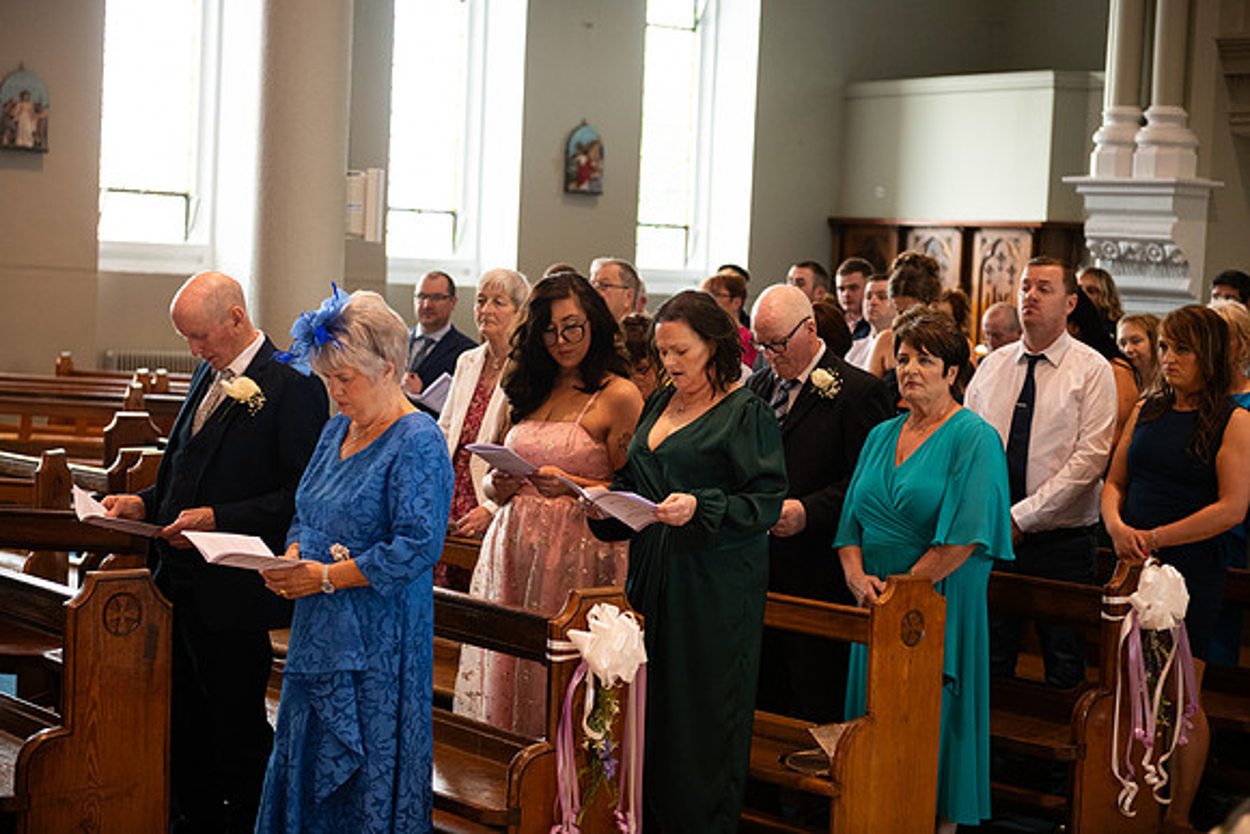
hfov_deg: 28.8
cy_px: 417
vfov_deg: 19.5
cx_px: 625
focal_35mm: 70
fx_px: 2431
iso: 800
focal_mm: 70
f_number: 3.5
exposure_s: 1/160
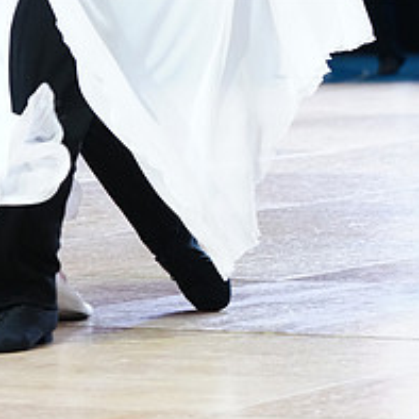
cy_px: -74
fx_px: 4314
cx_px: 110
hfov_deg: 5.6
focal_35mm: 315
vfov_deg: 5.5
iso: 2500
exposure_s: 1/320
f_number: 4
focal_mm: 126
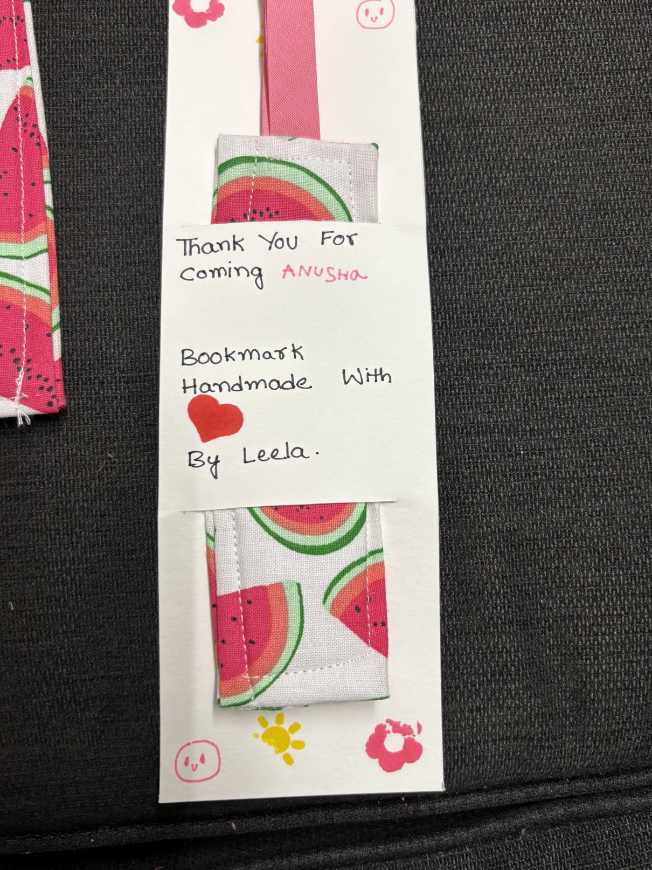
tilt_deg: -74.9
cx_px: 328
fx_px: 728
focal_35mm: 29
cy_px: 404
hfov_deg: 48.2
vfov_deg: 61.6
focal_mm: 5.96
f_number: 1.6
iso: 100
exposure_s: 1/60
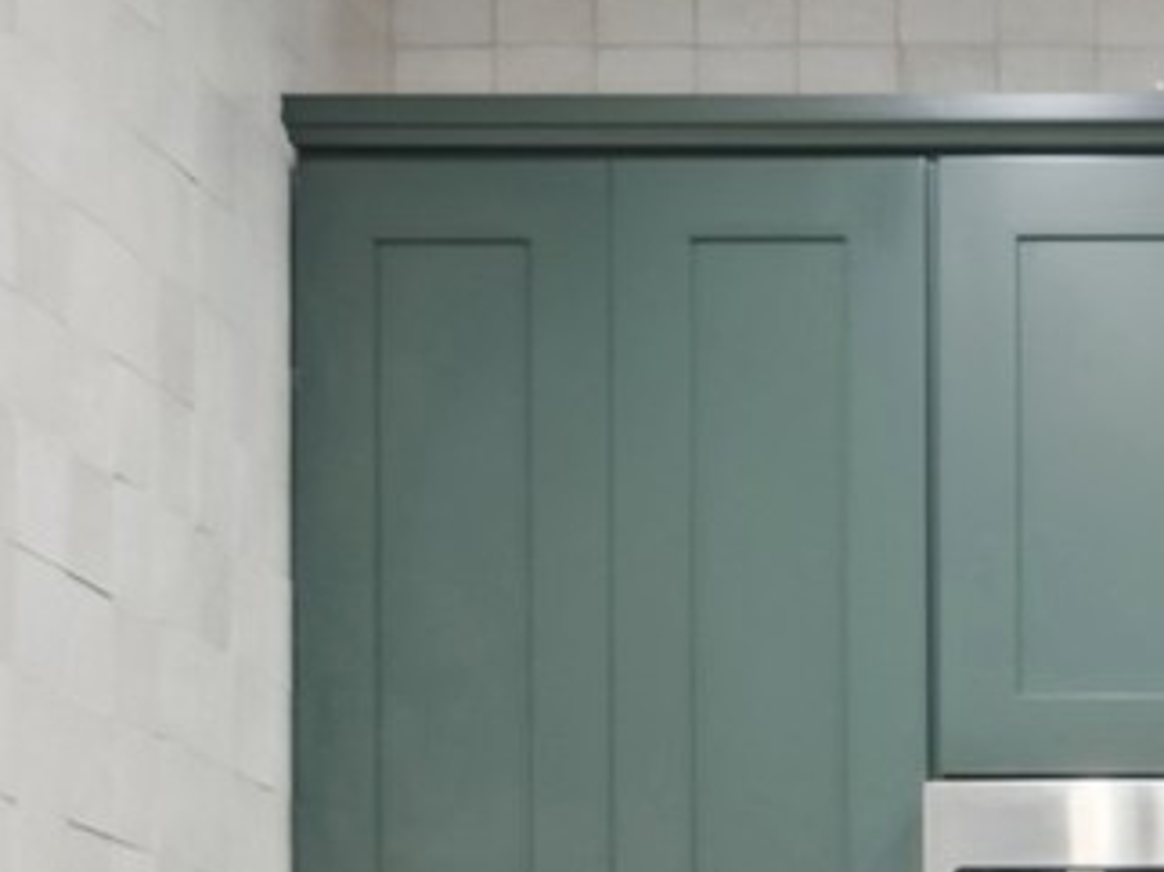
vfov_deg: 11.4
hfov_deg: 15.4
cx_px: 1566
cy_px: 1575
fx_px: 4067
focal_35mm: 121
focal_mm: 16.9
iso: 100
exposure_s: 1/1.67
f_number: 11
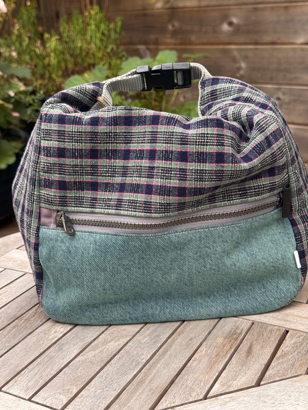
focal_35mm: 48
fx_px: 569
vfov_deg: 39.7
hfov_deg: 30.3
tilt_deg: -19.2
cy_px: 205
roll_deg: +3.6
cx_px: 154
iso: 50
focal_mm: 6.76
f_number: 1.78
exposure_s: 1/121
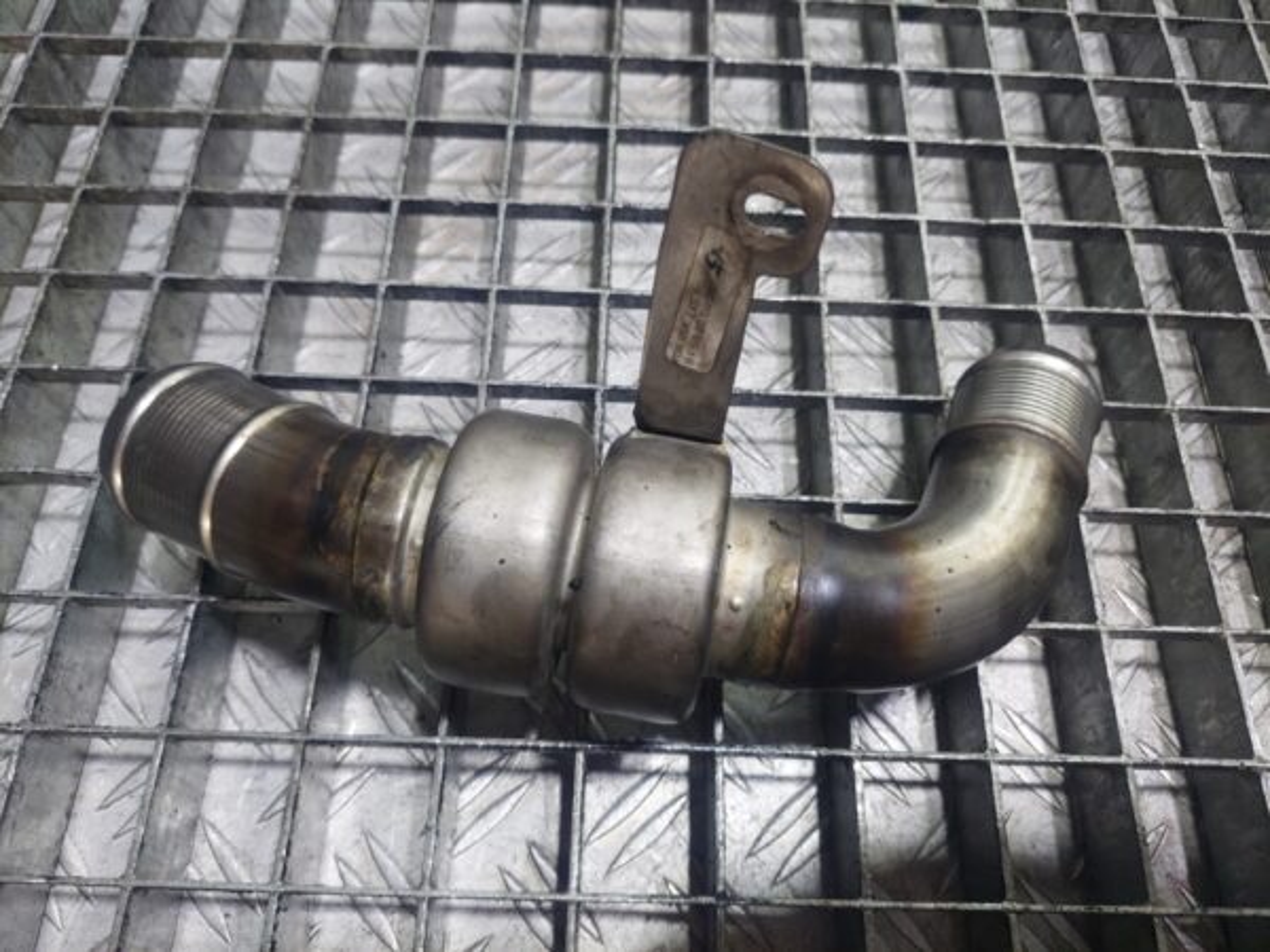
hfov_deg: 69.4
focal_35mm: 25
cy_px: 476
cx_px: 635
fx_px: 917
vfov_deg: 54.9
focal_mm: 5.23
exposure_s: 1/50
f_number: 1.8
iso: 125
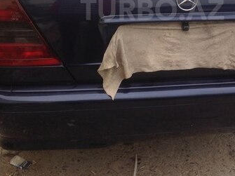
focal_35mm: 65
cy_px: 9
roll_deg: -0.6
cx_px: 152
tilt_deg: -20.1
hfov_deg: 29.7
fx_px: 441
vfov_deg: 21.9
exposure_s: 1/133
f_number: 2.4
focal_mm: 4.12
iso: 50
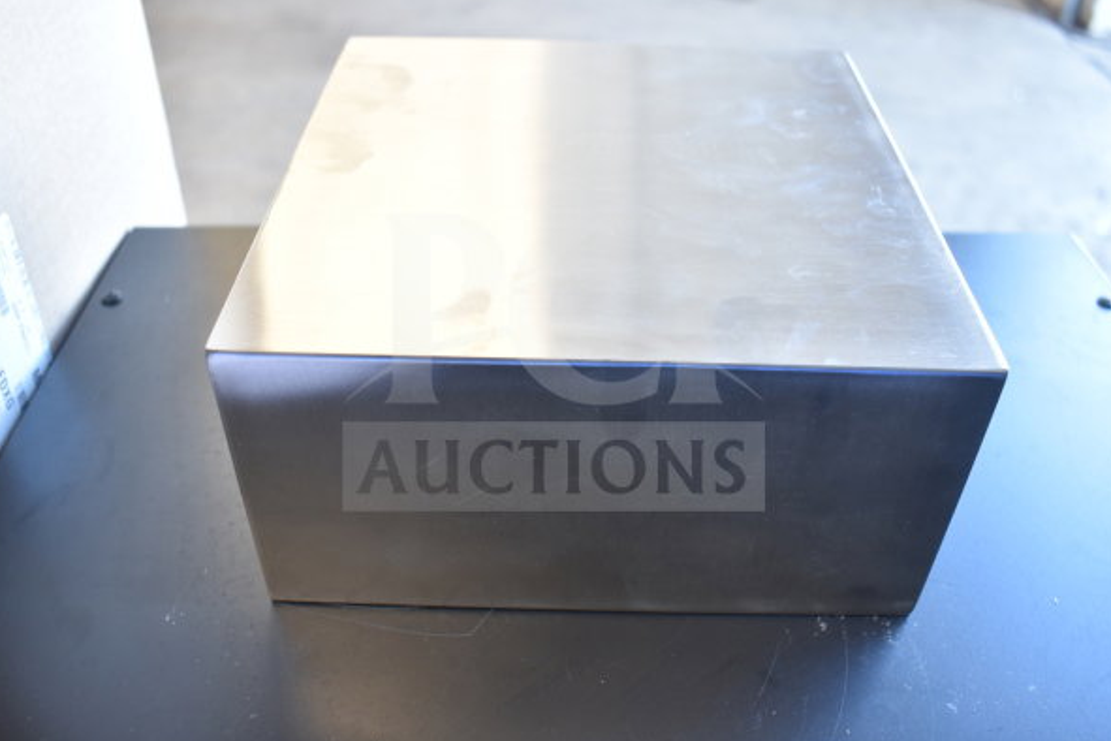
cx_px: 553
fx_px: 1003
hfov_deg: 57.9
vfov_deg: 40.5
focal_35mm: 33
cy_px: 362
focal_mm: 21
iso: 500
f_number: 3.8
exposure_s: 1/30
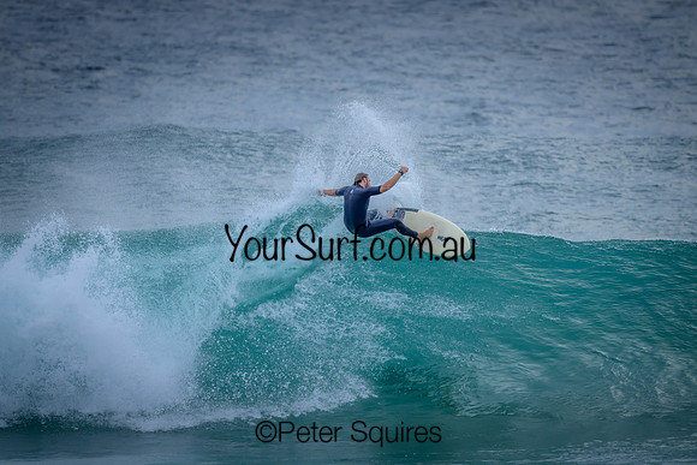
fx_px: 15809
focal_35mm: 816
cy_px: 228
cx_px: 356
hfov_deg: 2.5
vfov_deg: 1.7
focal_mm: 800
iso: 900
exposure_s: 1/2000
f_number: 6.3
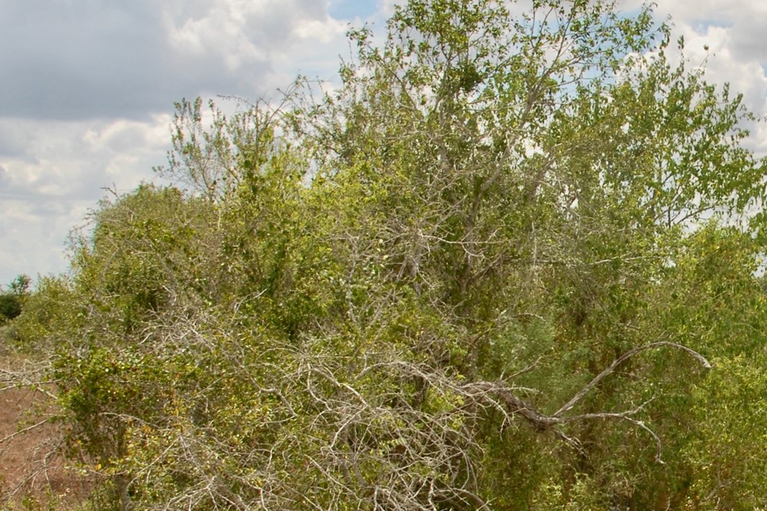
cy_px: 336
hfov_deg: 26.3
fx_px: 1577
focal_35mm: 74
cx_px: 710
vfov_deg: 18.4
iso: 100
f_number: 9
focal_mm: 22
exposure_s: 1/200
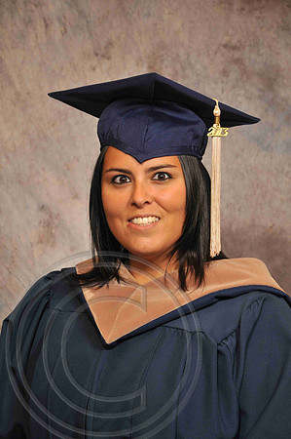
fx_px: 1641
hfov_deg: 10.1
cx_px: 146
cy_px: 220
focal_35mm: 135
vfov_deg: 15.2
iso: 200
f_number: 6.3
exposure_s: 1/60
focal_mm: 90
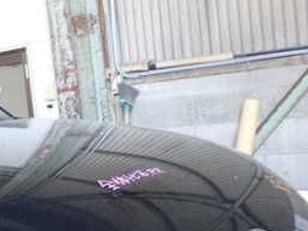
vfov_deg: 20.7
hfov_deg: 26.2
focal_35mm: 71
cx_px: 12
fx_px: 631
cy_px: 139
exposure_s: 1/30
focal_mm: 5.4
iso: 200
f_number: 2.3
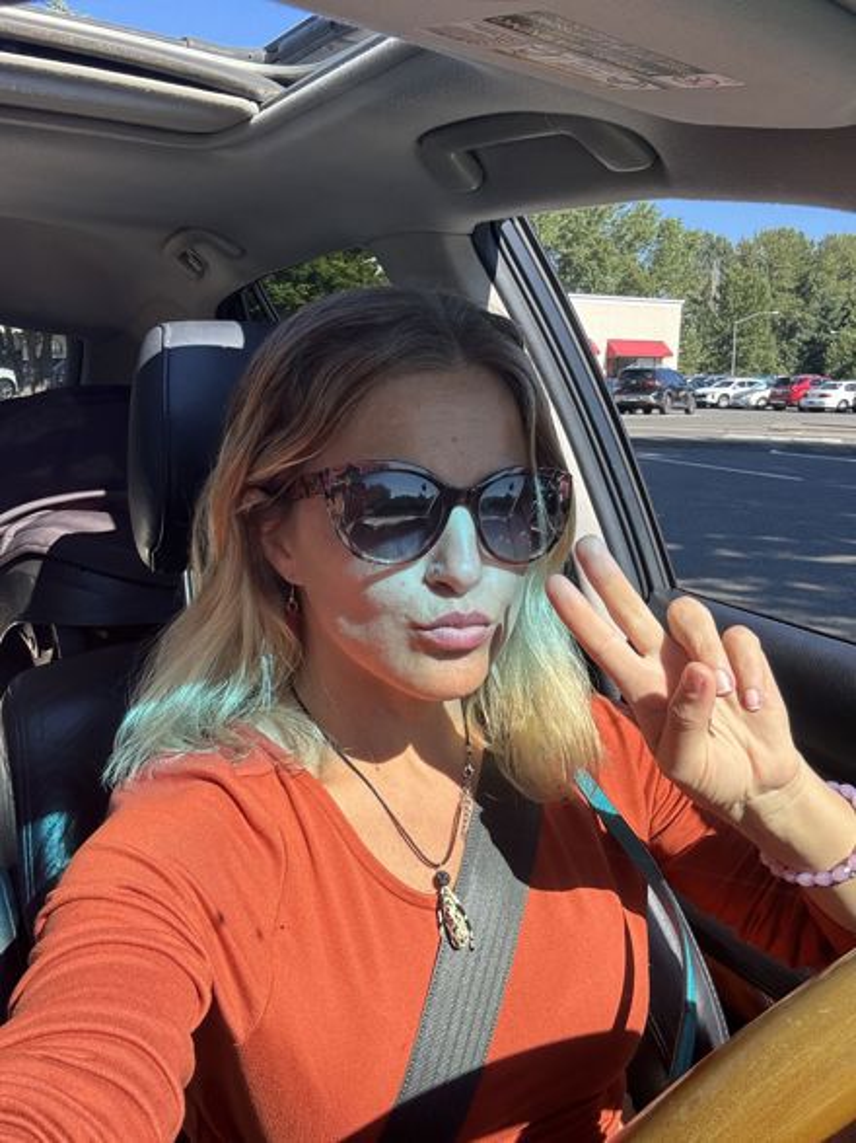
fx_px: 989
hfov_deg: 46.8
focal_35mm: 30
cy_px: 572
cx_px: 428
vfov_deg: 60.0
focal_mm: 2.69
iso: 25
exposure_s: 1/413
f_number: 1.9
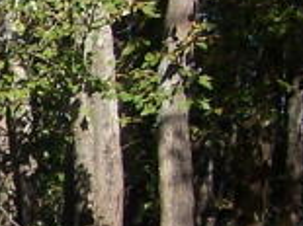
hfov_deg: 7.4
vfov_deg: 5.9
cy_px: 238
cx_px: -418
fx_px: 2195
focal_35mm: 251
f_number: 2.8
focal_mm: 6.3
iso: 80
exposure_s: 1/1000
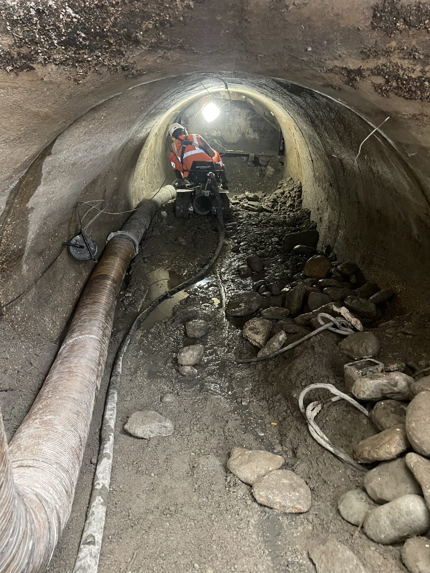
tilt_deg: -23.0
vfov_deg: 67.3
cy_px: 286
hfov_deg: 53.1
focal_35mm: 26
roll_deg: -4.4
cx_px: 215
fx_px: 431
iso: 640
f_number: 1.6
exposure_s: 1/30
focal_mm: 5.1
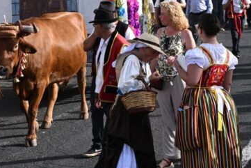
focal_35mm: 85
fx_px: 593
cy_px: 10
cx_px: 47
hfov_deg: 23.5
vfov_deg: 15.9
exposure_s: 1/400
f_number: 6.3
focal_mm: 40
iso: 160
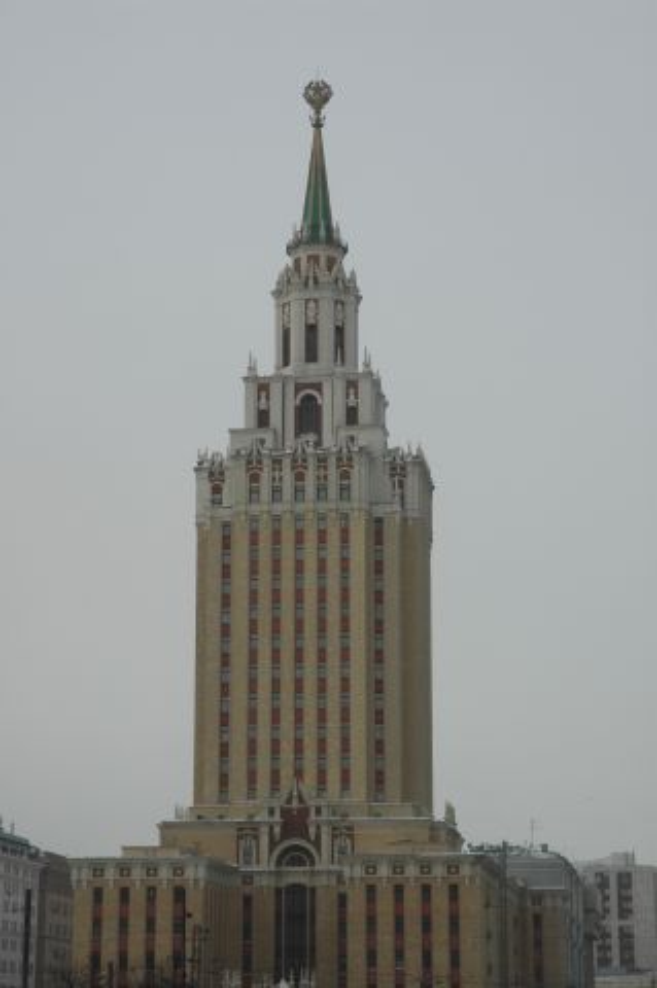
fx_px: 2551
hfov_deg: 14.7
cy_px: 494
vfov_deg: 21.9
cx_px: 328
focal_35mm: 93
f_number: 10
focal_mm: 62
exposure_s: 1/160
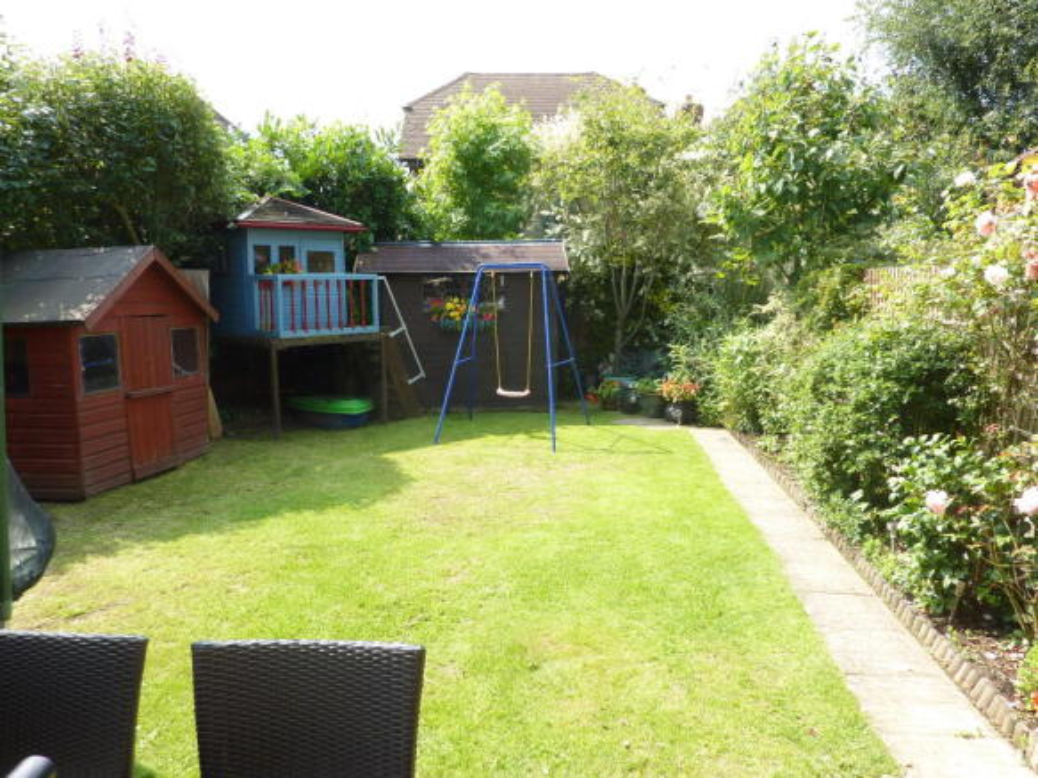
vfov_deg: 54.9
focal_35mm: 25
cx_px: 519
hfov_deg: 69.4
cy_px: 389
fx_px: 749
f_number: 4
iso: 80
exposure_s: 1/125
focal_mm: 4.1
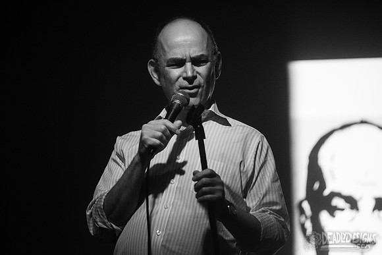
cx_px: 174
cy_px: 116
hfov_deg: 9.5
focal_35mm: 218
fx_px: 2310
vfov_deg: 6.3
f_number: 3.2
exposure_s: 1/160
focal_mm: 200
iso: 3200
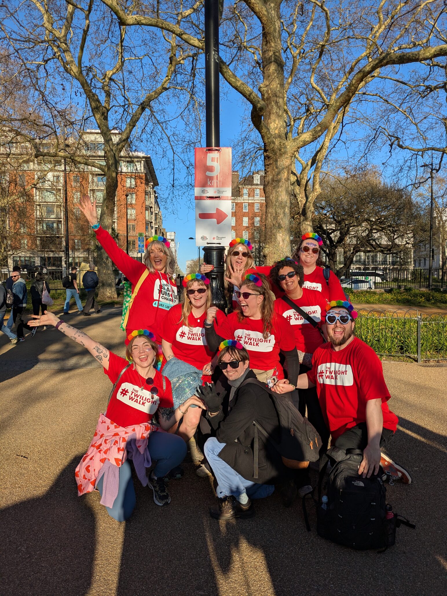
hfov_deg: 54.9
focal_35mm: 25
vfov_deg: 69.4
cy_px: 298
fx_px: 430
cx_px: 224
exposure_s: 1/1821
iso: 45
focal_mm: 5.43
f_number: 1.89
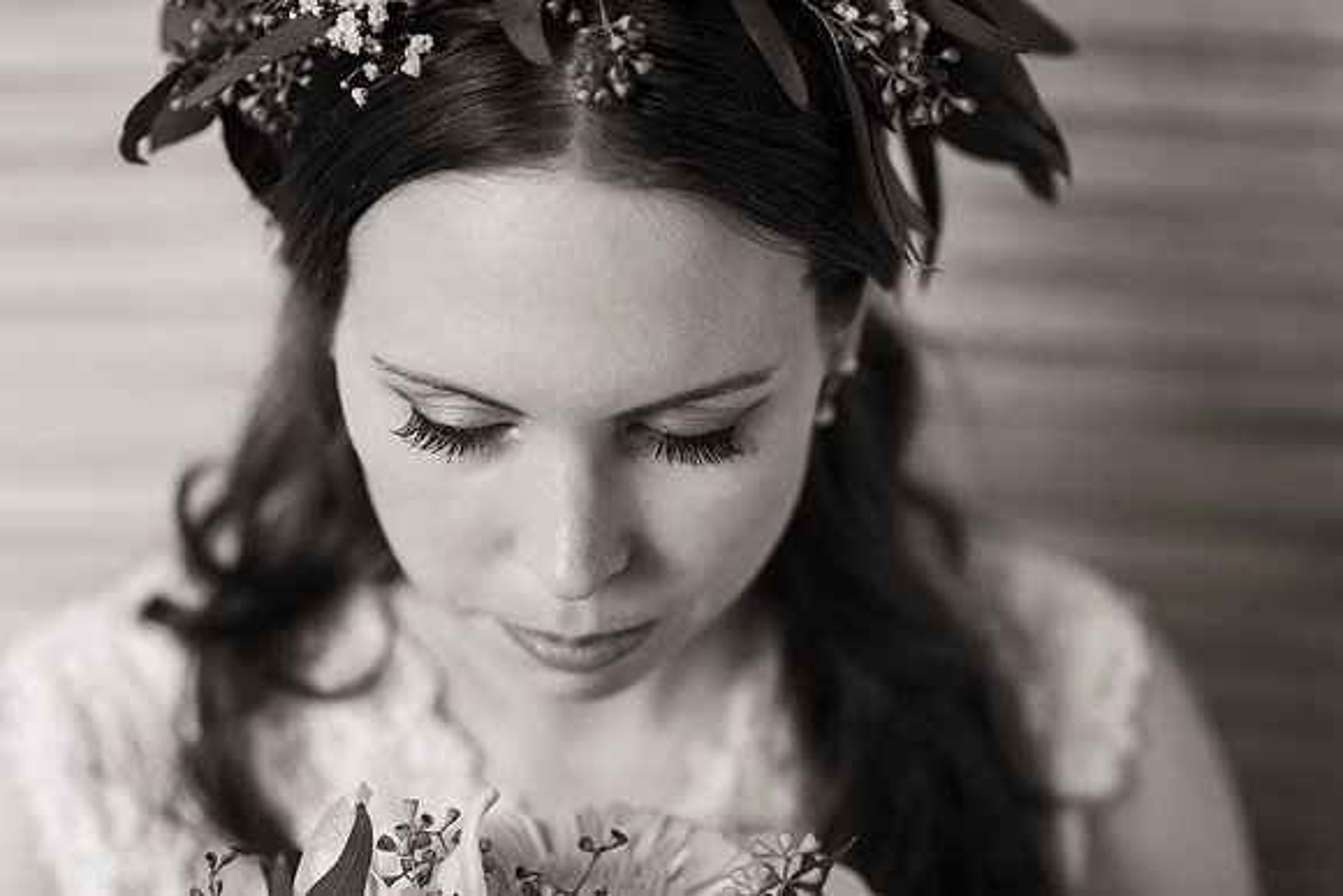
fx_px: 3172
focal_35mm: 85
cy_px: 448
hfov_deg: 23.9
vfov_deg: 16.1
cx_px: 672
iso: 1600
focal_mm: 85
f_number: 2.5
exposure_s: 1/640
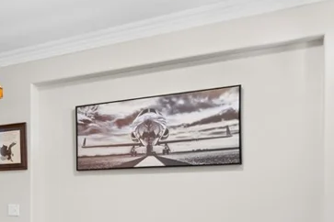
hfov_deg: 30.6
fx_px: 445
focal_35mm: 48
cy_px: 200
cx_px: -118
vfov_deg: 27.1
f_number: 8
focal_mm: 17
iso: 400
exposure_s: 1/2
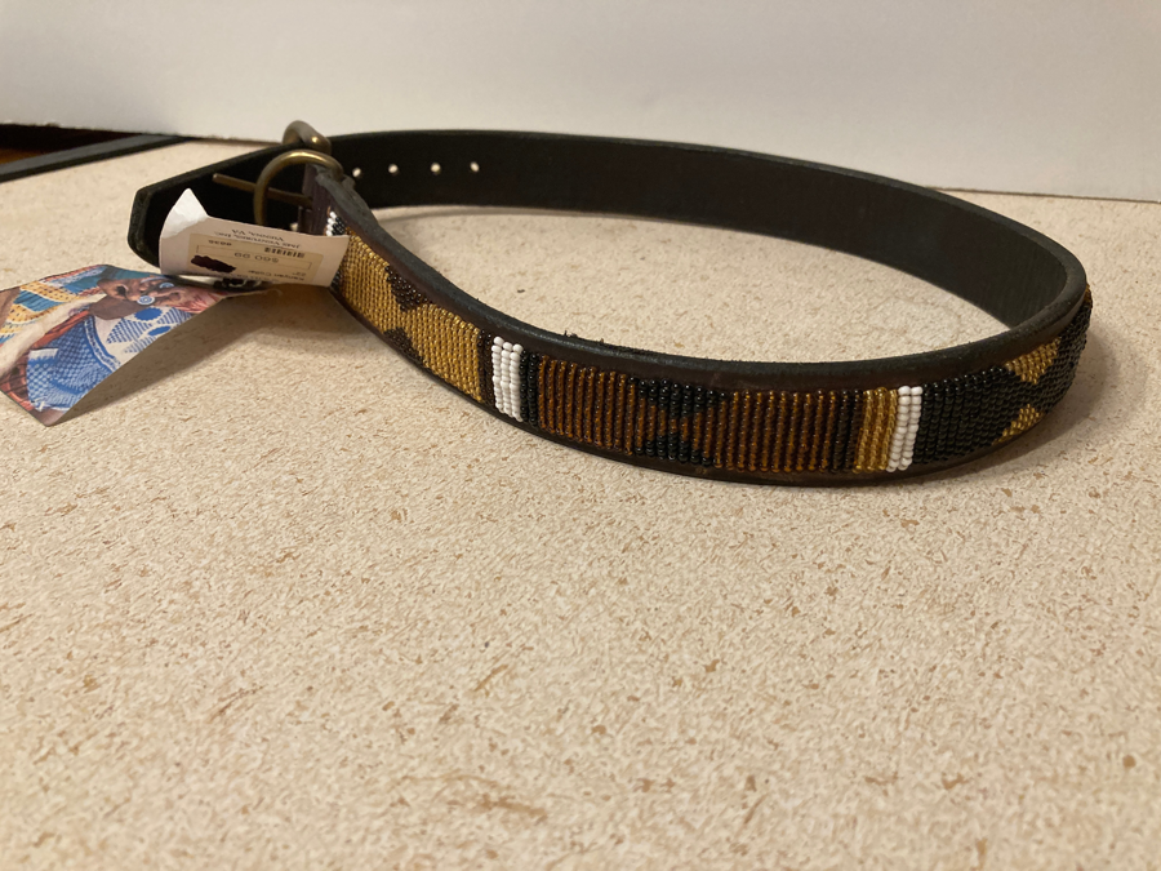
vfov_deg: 49.7
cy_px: 436
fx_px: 939
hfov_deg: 63.4
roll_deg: -2.3
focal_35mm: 28
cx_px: 580
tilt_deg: -32.5
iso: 160
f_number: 1.8
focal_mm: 3.99
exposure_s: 1/60
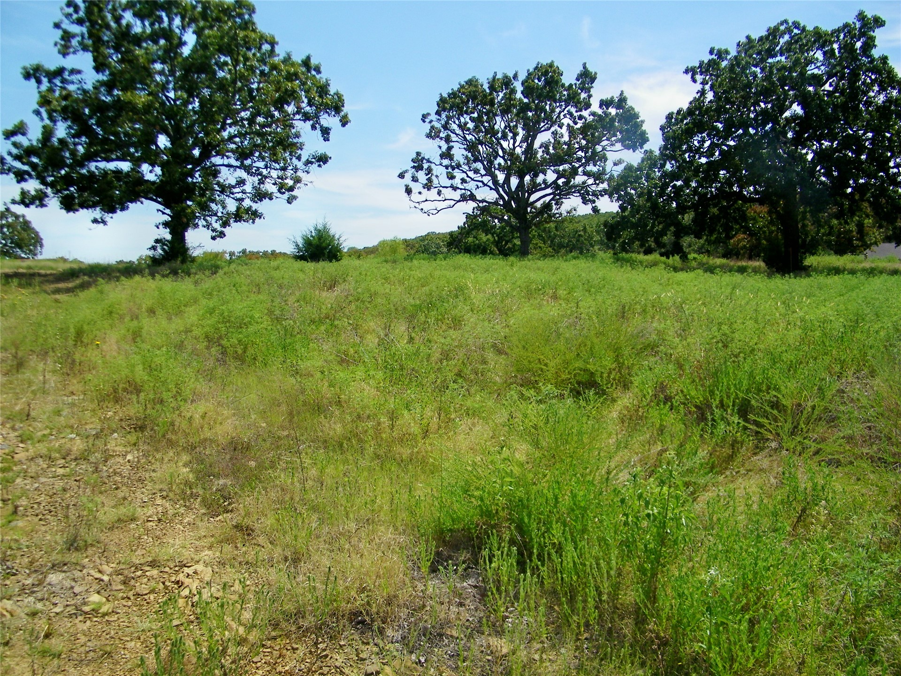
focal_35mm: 28
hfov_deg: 63.4
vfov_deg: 49.7
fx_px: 729
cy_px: 338
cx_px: 450
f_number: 7
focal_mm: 5
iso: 80
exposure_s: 1/320
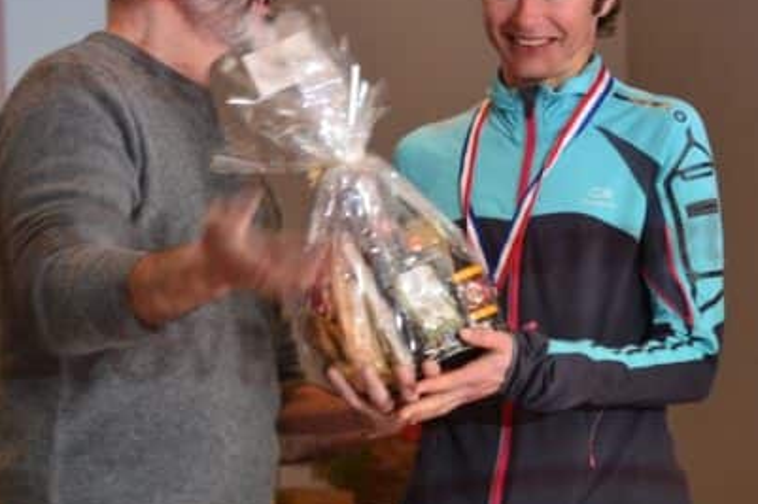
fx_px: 4230
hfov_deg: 10.2
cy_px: 228
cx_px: 270
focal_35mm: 201
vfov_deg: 6.8
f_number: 5.6
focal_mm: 70
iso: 800
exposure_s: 1/50
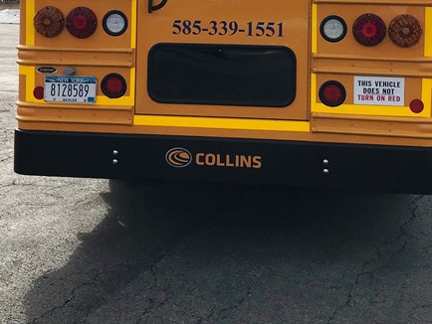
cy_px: 6
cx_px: 246
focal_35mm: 66
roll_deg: -0.8
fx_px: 824
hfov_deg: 29.3
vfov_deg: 21.5
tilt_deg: -0.2
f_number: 1.8
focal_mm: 3.99
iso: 20
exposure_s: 1/3690
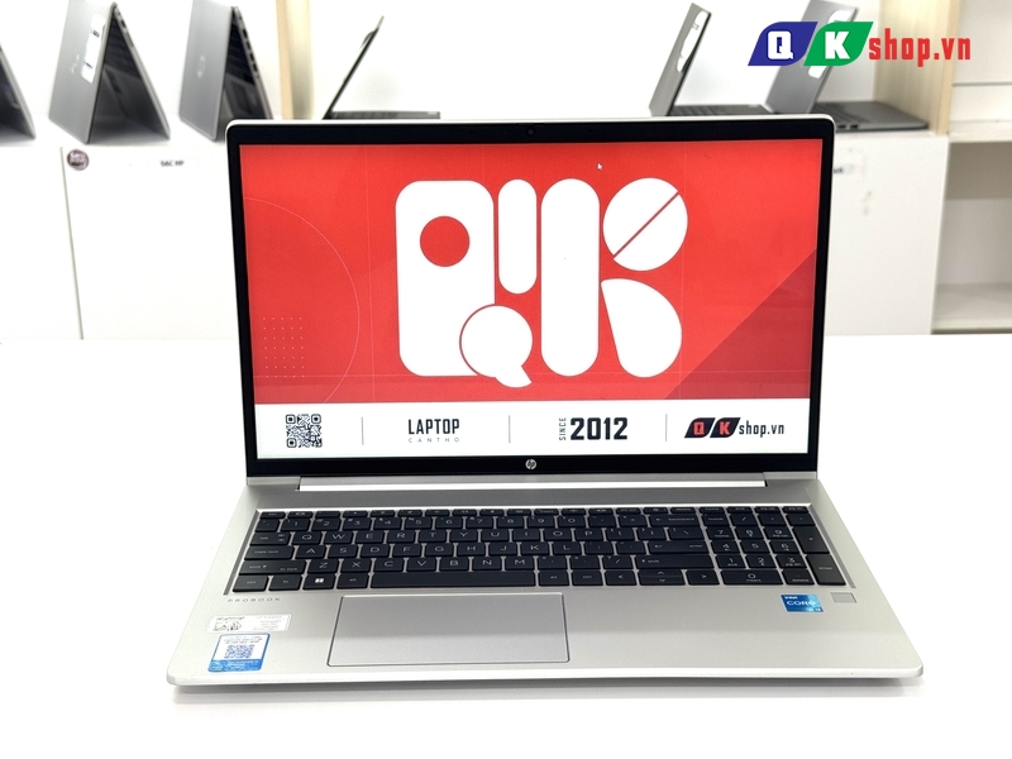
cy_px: 380
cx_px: 506
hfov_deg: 39.7
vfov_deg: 30.3
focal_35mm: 48
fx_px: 1403
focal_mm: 6.76
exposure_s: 1/121
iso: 50
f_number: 1.78
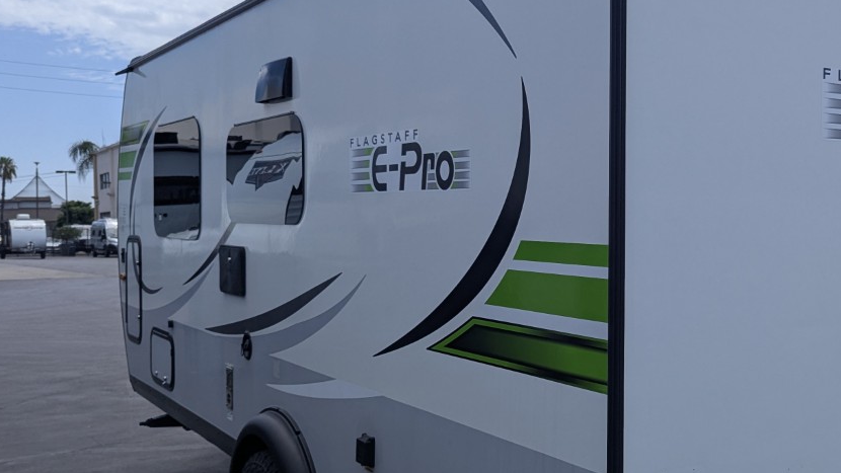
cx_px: 597
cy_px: 246
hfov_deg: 45.3
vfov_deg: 27.1
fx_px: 981
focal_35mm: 44
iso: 44
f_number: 1.85
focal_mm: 6.81
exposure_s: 1/3906
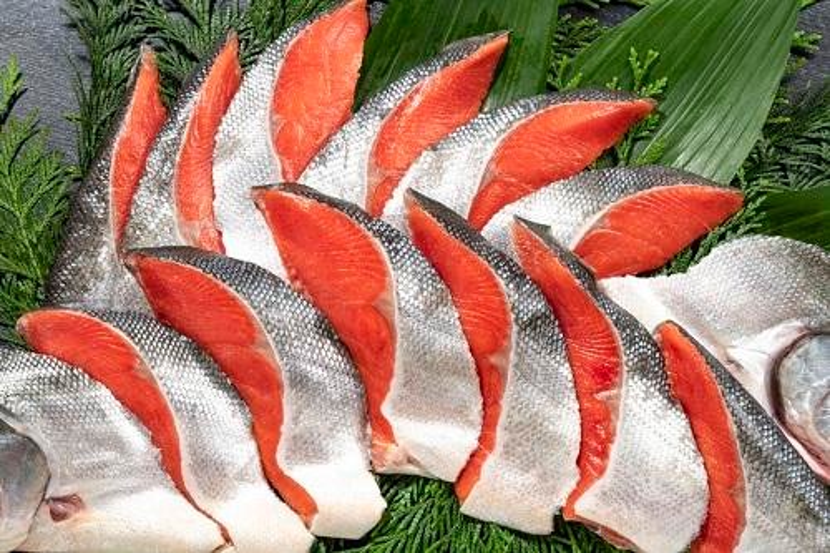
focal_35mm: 120
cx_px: 415
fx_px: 2766
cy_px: 276
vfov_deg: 11.4
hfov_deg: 17.1
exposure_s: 1/160
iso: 200
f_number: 20
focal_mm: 120
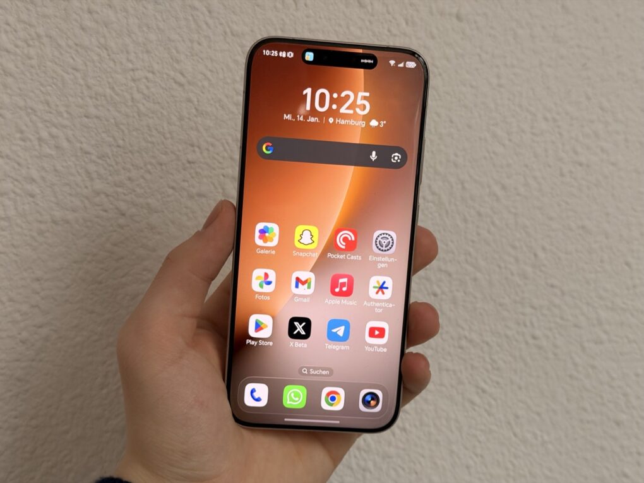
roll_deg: +15.0
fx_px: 893
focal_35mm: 48
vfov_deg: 30.3
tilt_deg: -5.2
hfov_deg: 39.7
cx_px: 322
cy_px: 242
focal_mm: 6.76
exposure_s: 1/60
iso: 160
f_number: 1.78
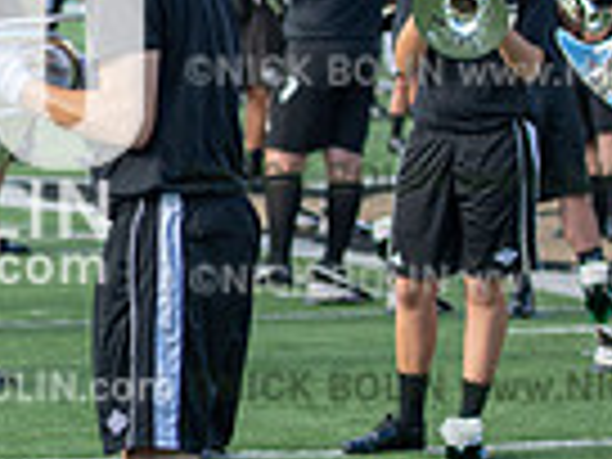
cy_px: 72
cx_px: -176
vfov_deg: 5.2
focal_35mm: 286
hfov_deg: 6.9
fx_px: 5056
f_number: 2.8
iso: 160
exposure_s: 1/1000
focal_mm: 70
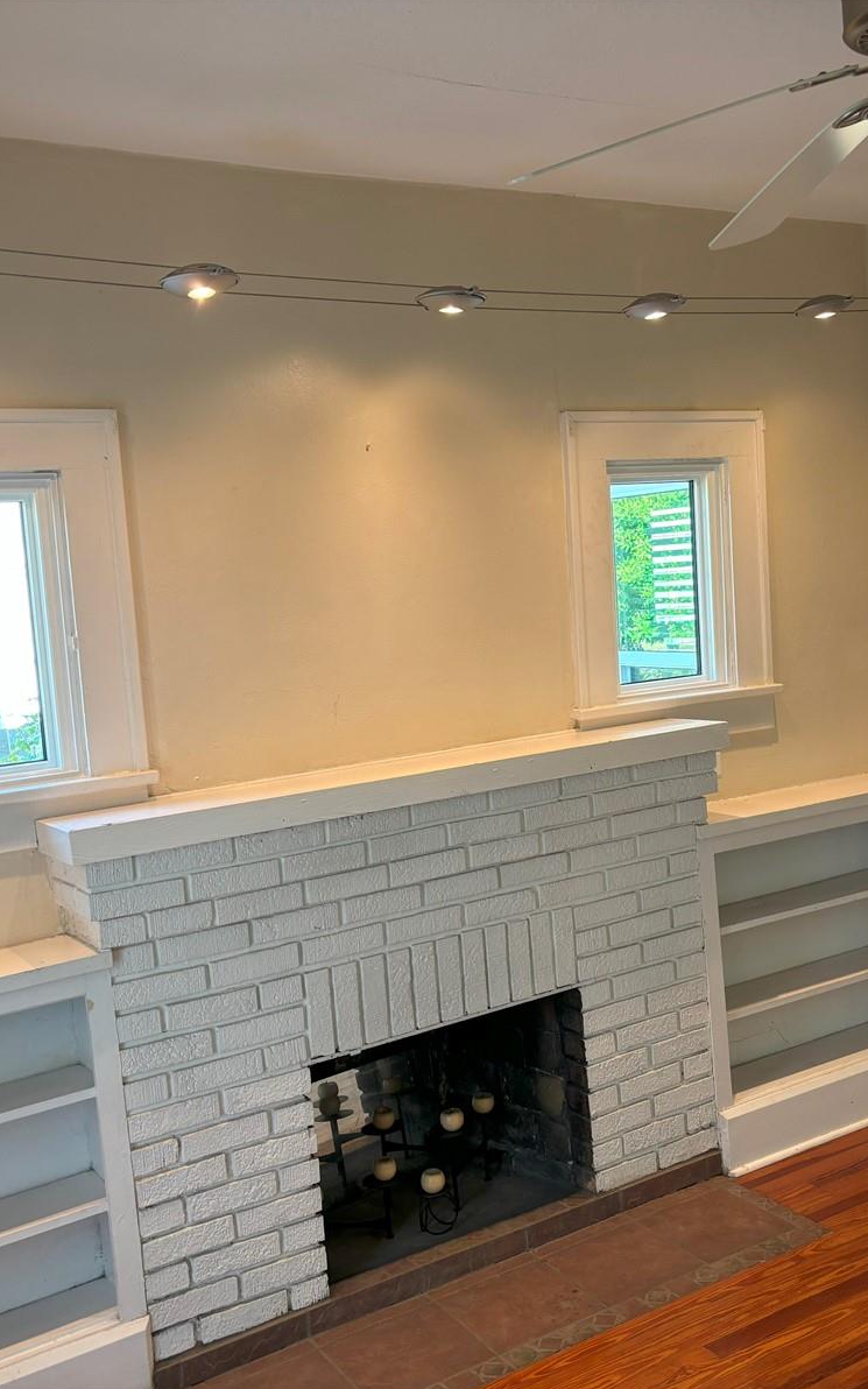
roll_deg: +4.3
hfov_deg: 34.3
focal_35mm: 37
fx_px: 1400
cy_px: 694
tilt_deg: -6.5
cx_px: 542
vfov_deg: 52.7
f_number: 1.6
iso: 64
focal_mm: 5.96
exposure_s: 1/60
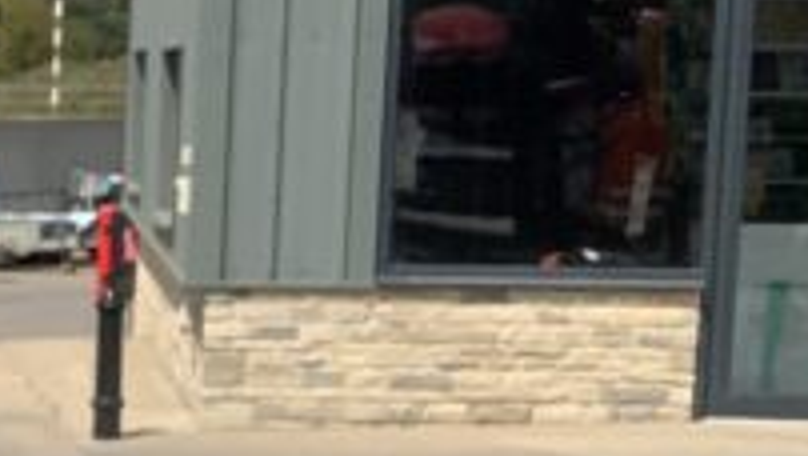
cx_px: -692
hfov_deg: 12.2
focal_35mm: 160
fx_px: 3431
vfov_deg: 7.5
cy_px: 600
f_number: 1.8
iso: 16
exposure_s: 1/3125
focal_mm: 3
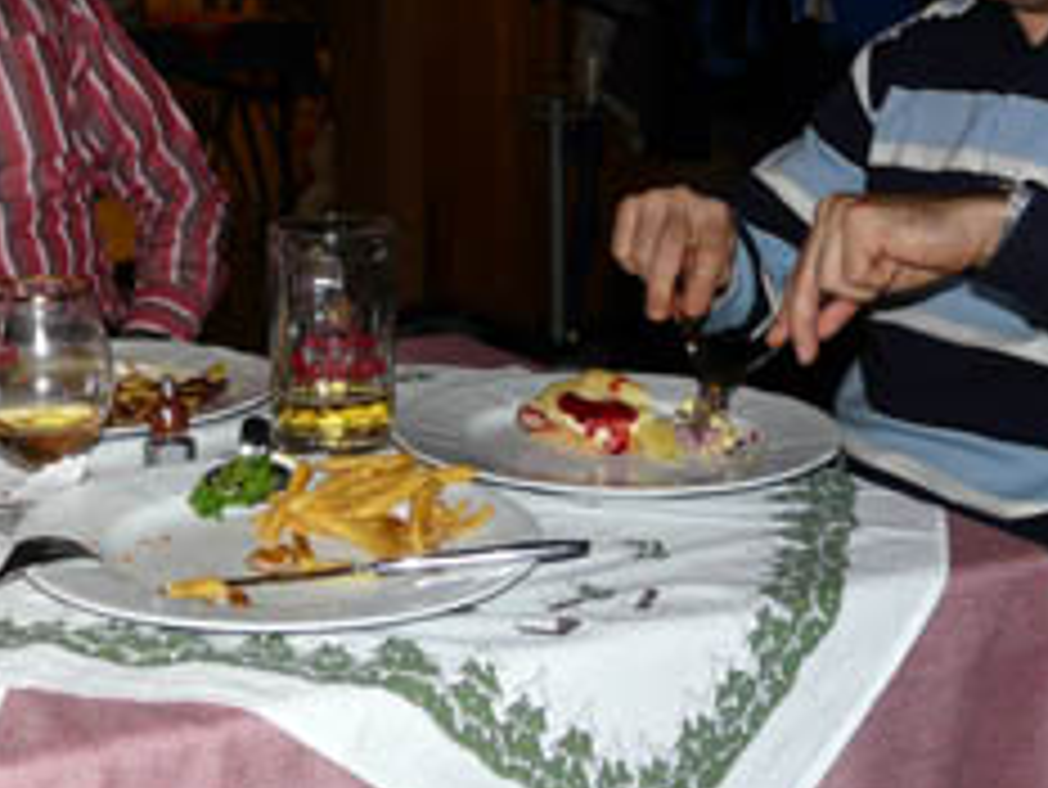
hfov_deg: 29.6
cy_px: 167
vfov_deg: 22.7
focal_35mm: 64
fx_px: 1939
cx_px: 218
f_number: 2.8
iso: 100
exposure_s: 1/30
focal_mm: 4.6
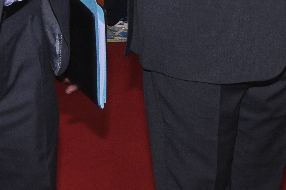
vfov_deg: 10.5
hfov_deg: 15.8
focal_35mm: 124
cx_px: 363
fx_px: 984
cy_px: -130
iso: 640
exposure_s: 1/100
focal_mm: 22
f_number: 7.1
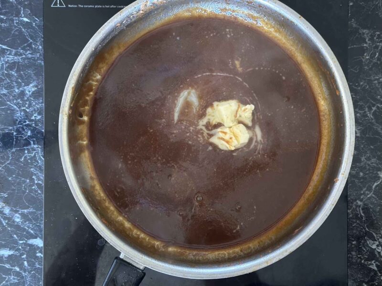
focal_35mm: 48
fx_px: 530
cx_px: 191
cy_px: 143
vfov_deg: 30.3
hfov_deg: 39.7
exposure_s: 1/32
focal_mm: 6.86
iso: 500
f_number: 1.78
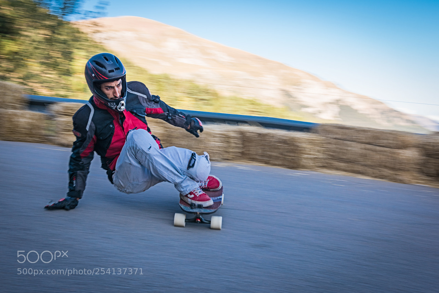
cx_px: 220
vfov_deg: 33.4
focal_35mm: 40
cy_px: 146
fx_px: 488
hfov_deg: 48.5
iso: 250
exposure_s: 1/125
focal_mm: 40
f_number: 8
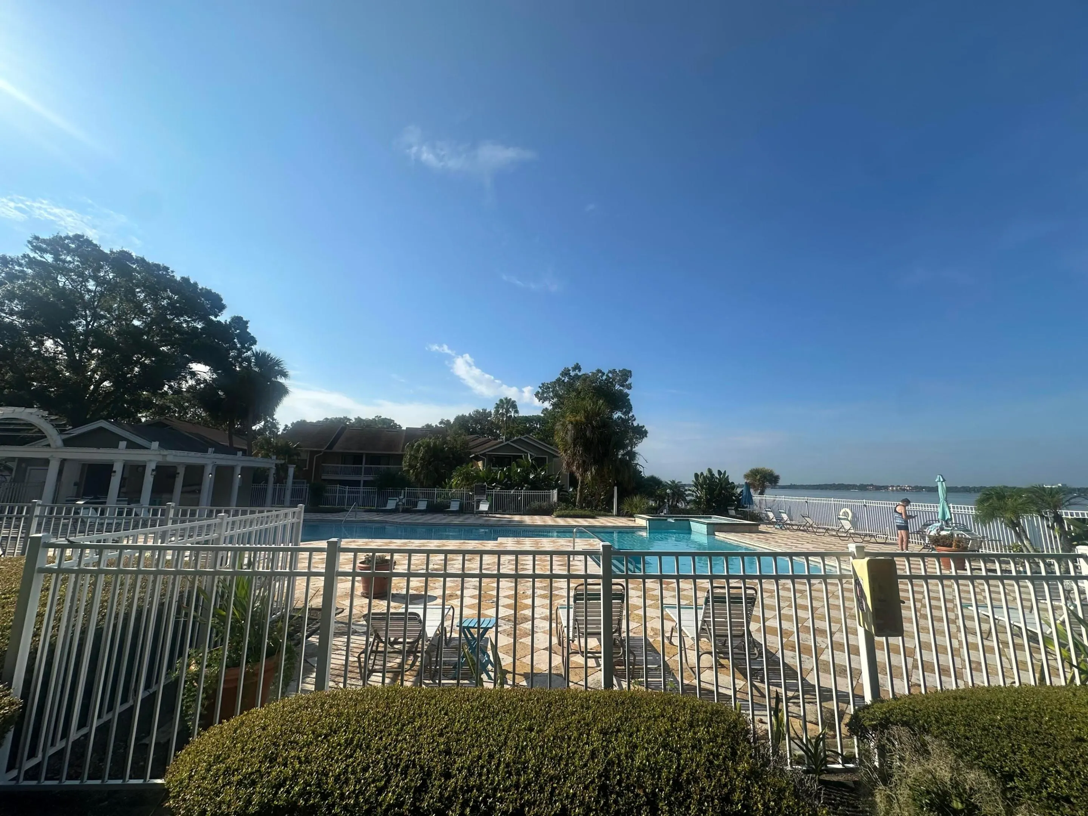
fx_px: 440
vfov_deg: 85.7
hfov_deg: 102.1
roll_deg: -1.4
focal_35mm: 14
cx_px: 544
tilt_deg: +8.7
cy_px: 408
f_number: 2.2
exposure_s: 1/3125
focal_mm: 2.22
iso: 50
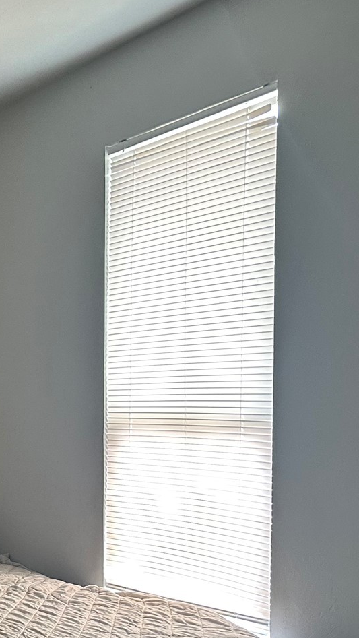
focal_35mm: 53
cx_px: -201
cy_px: 461
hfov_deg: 19.3
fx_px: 897
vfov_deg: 38.4
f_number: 1.78
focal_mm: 6.86
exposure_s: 1/60
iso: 320
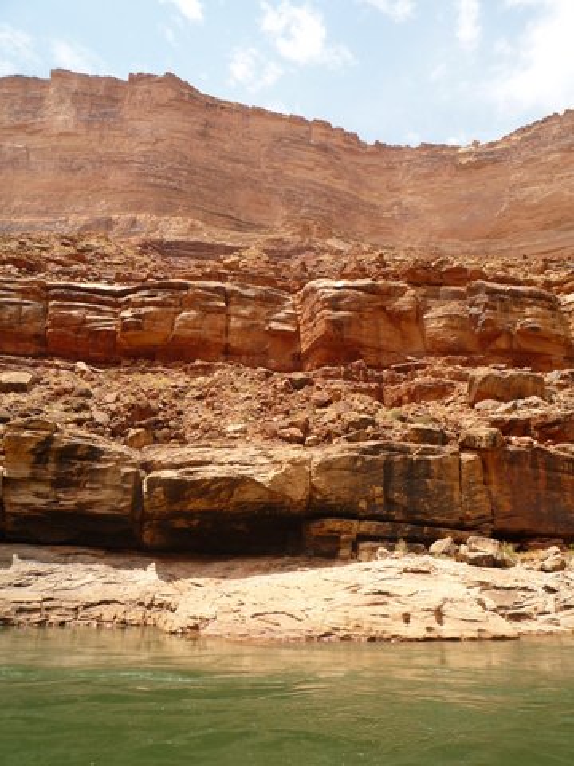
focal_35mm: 25
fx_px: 553
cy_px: 383
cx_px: 287
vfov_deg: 69.4
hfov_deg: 54.9
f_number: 4
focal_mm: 4.4
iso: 100
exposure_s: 1/500
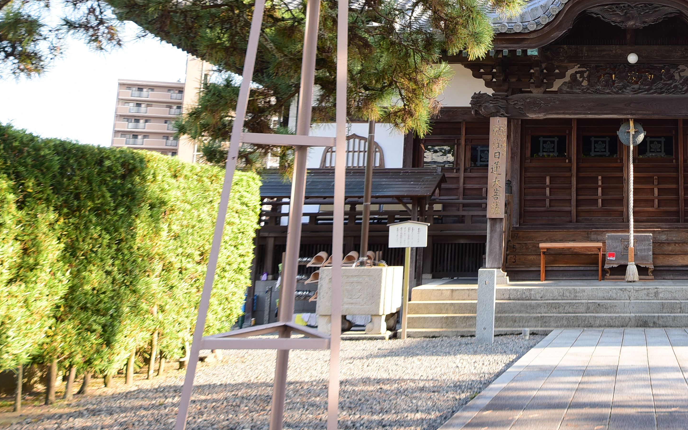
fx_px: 956
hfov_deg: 36.8
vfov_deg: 24.7
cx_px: 631
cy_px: 50
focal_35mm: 51
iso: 100
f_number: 9
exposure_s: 1/20
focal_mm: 24
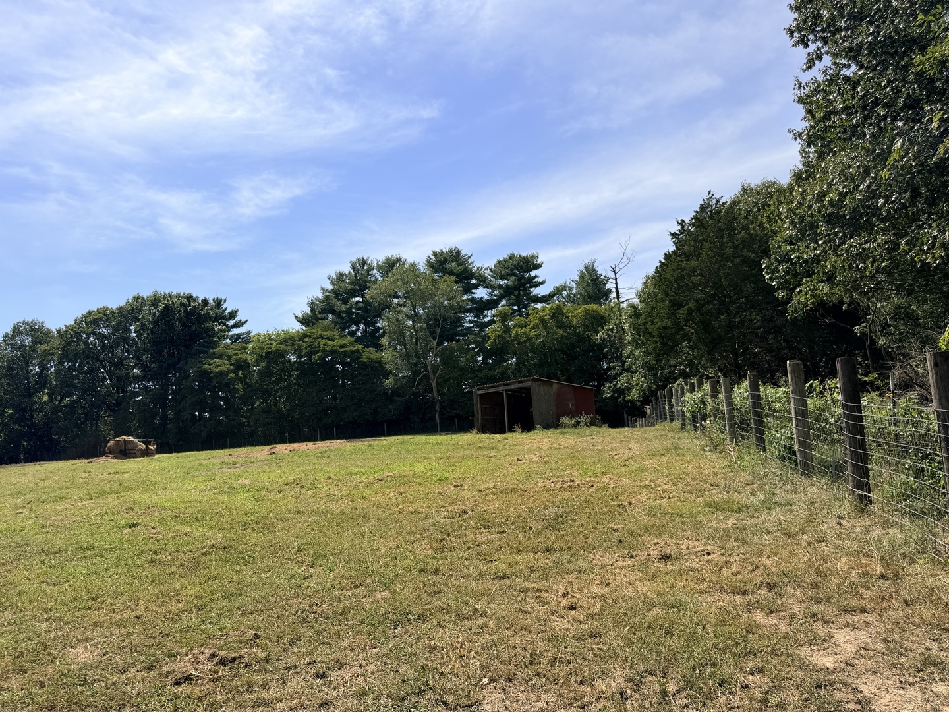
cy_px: 356
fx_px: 658
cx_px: 474
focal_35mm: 24
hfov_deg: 71.6
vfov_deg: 56.8
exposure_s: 1/6711
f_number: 1.78
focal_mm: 6.76
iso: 80
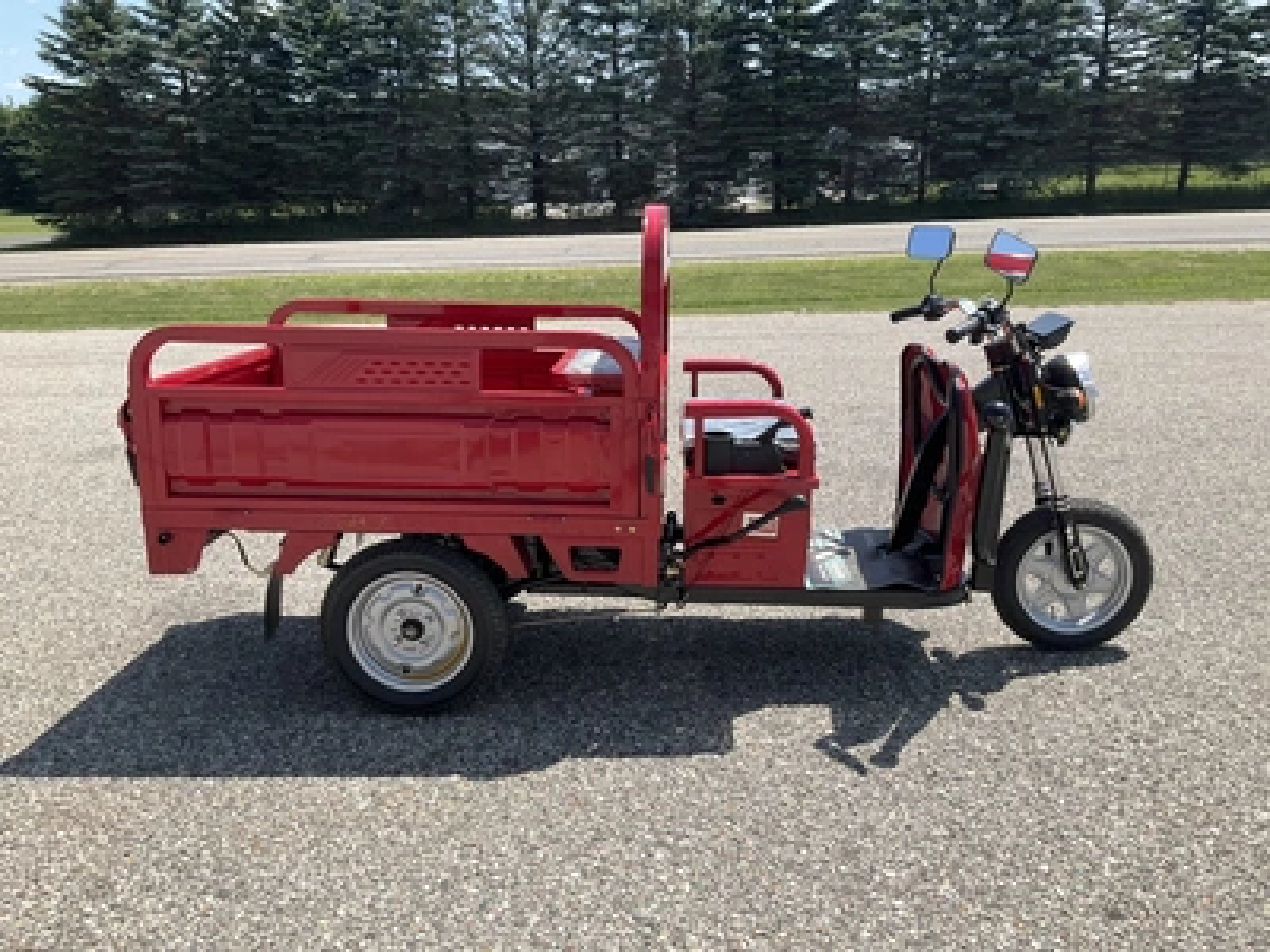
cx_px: 635
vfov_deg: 48.2
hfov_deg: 61.7
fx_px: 1064
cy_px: 476
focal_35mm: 29
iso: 25
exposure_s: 1/1279
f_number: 1.8
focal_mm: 3
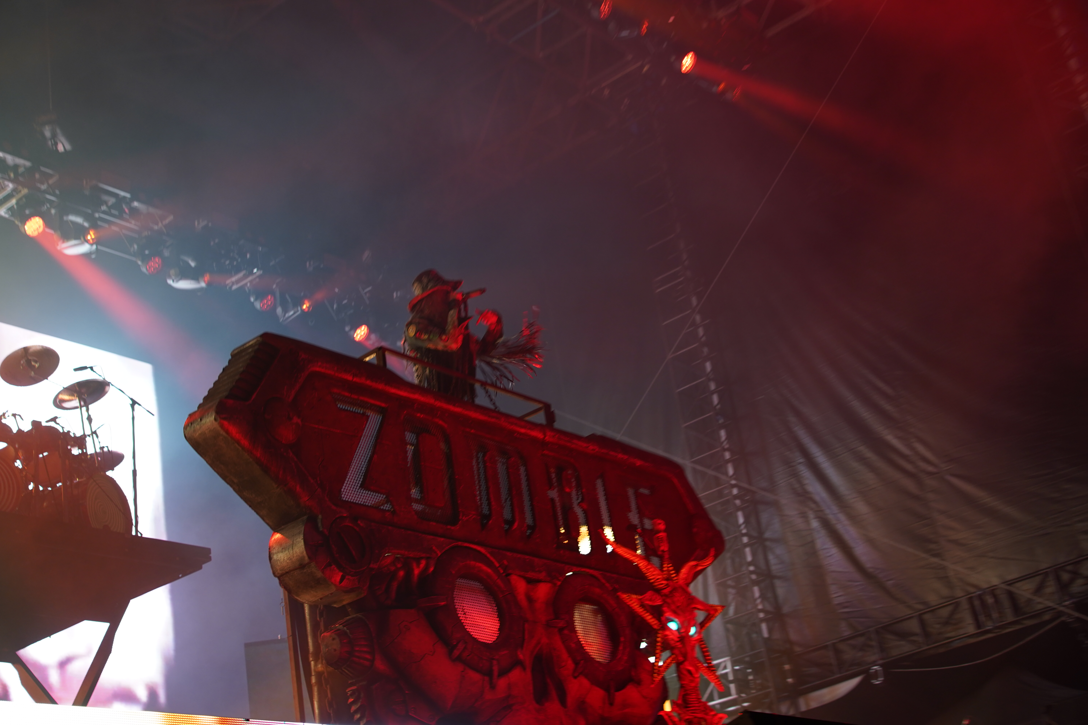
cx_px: 544
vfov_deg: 26.5
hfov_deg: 38.9
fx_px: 1541
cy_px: 362
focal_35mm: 51
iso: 800
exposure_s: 1/125
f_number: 4
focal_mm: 51
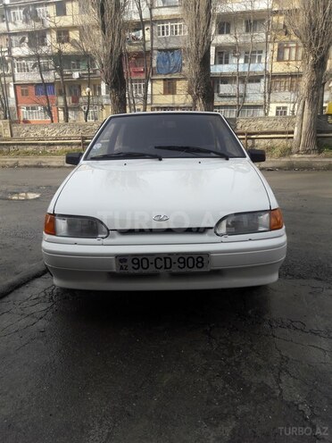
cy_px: 222
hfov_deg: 49.7
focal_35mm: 28
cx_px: 166
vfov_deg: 63.4
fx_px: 358
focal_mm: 3.7
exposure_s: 1/701
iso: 40
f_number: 1.9
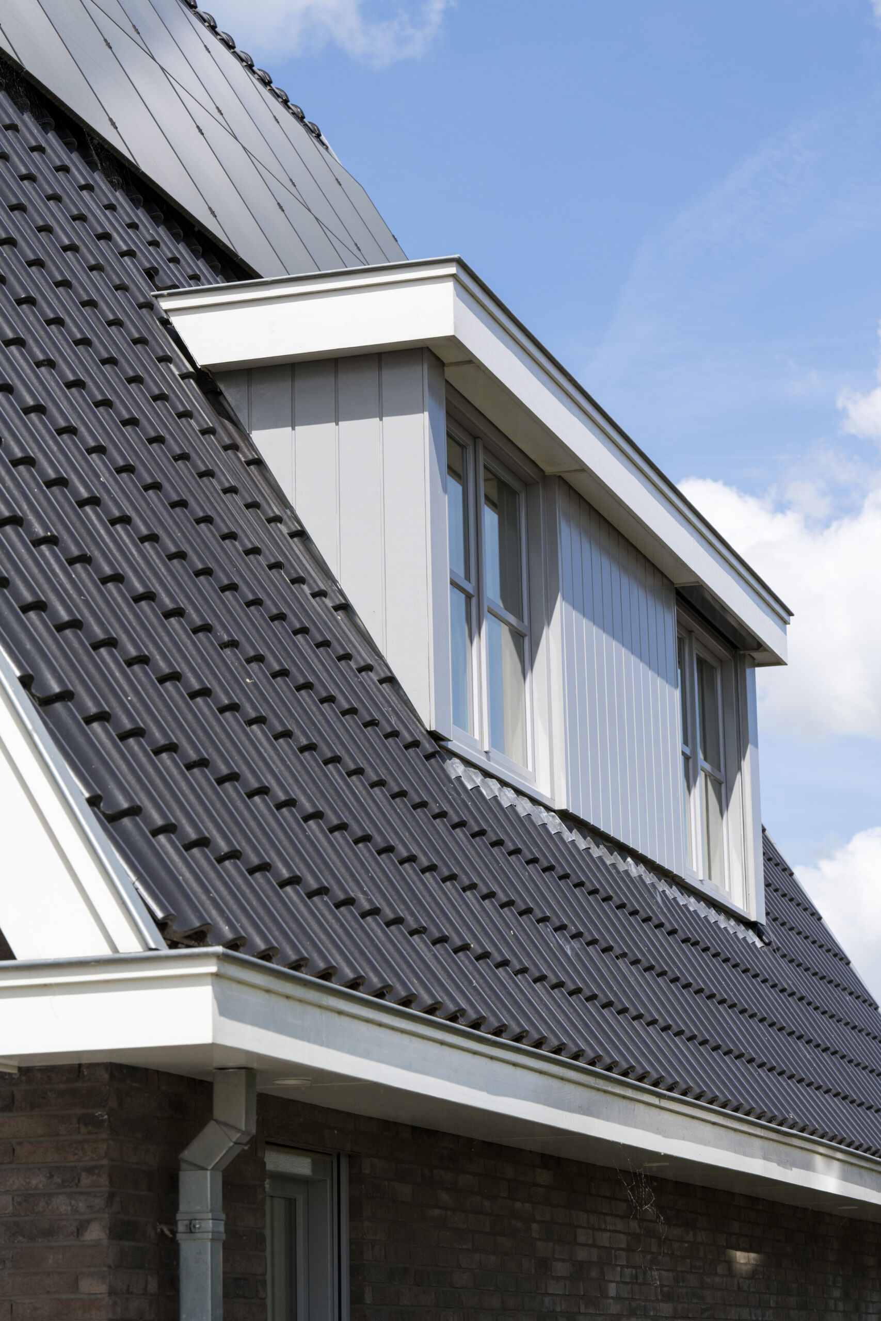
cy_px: 660
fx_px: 3193
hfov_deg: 15.7
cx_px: 440
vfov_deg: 23.4
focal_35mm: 87
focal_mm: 87
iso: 200
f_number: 8
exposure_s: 1/1000
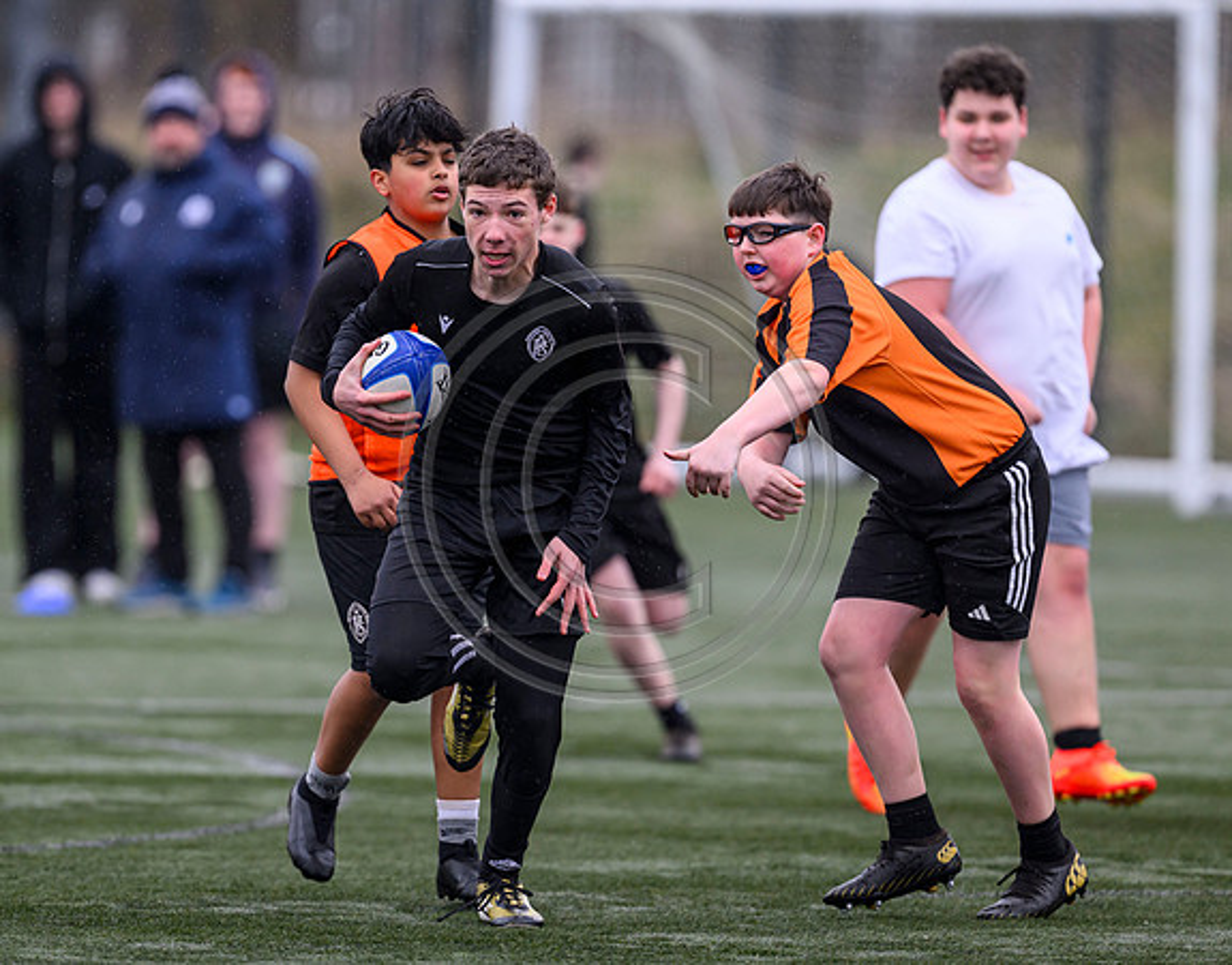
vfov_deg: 3.1
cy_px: 465
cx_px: 550
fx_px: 17585
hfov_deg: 4.0
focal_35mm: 486
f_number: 3.5
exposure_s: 1/1600
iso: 1000
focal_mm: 400
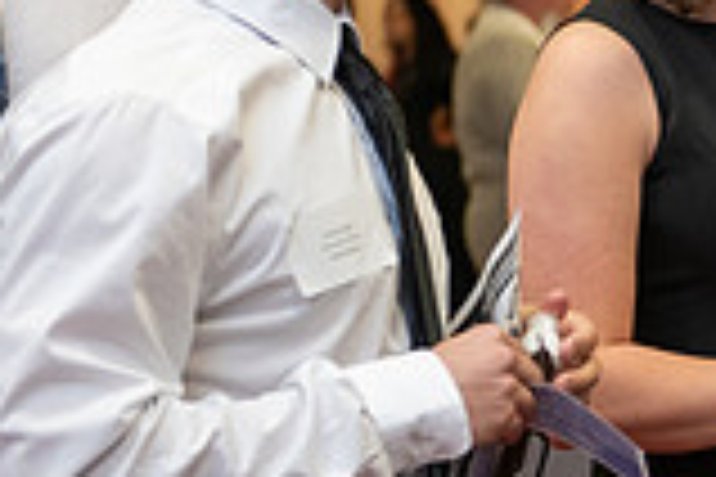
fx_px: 4216
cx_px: 1225
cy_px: 133
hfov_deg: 9.3
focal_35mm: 212
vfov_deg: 6.5
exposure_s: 1/160
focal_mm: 58
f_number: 3.2
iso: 1250
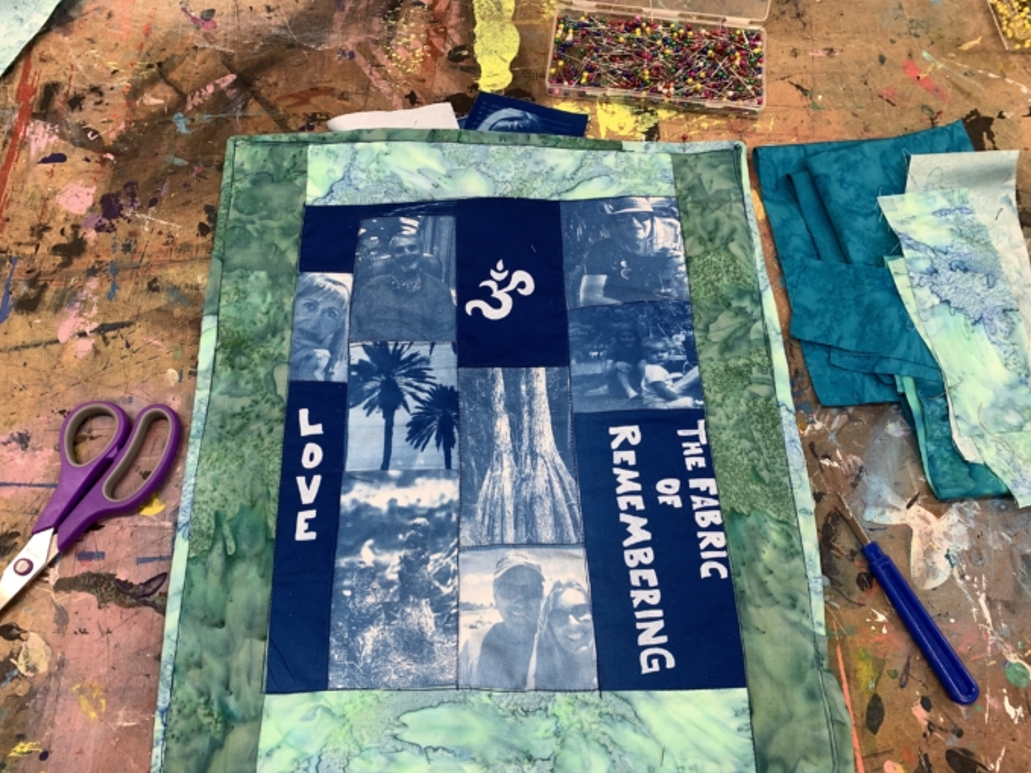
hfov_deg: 65.3
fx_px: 804
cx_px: 497
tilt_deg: -67.1
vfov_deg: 51.3
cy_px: 400
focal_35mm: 27
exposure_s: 1/60
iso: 64
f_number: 1.8
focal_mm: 4.25
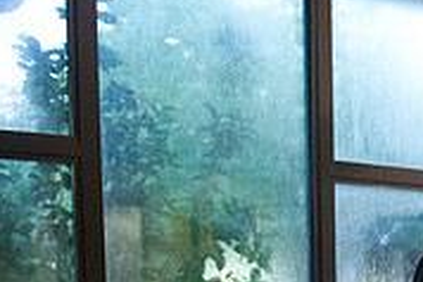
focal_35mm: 78
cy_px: 367
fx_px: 917
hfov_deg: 22.8
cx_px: 568
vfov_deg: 16.6
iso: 5000
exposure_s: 1/125
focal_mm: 24
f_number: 3.2
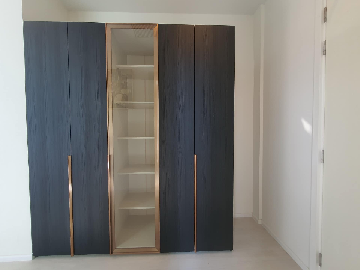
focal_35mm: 13
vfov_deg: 89.9
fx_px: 135
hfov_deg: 106.2
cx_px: 180
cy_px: 135
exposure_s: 1/50
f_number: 2.2
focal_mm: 1.8
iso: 125
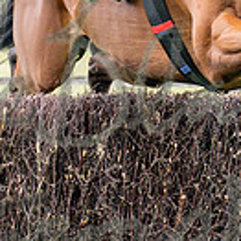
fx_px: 3489
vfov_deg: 3.9
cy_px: -48
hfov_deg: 3.9
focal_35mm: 443
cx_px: 295
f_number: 4
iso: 400
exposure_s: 1/1250
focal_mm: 70
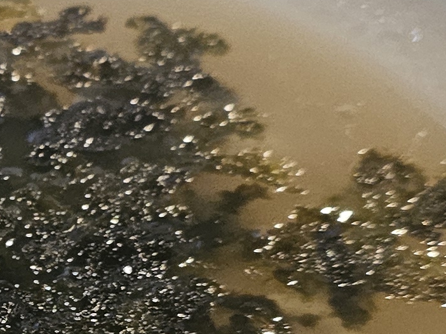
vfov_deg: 11.1
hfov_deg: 14.2
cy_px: 414
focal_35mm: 131
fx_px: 1688
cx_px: -208
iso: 800
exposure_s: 1/60
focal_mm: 6.3
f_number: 1.7
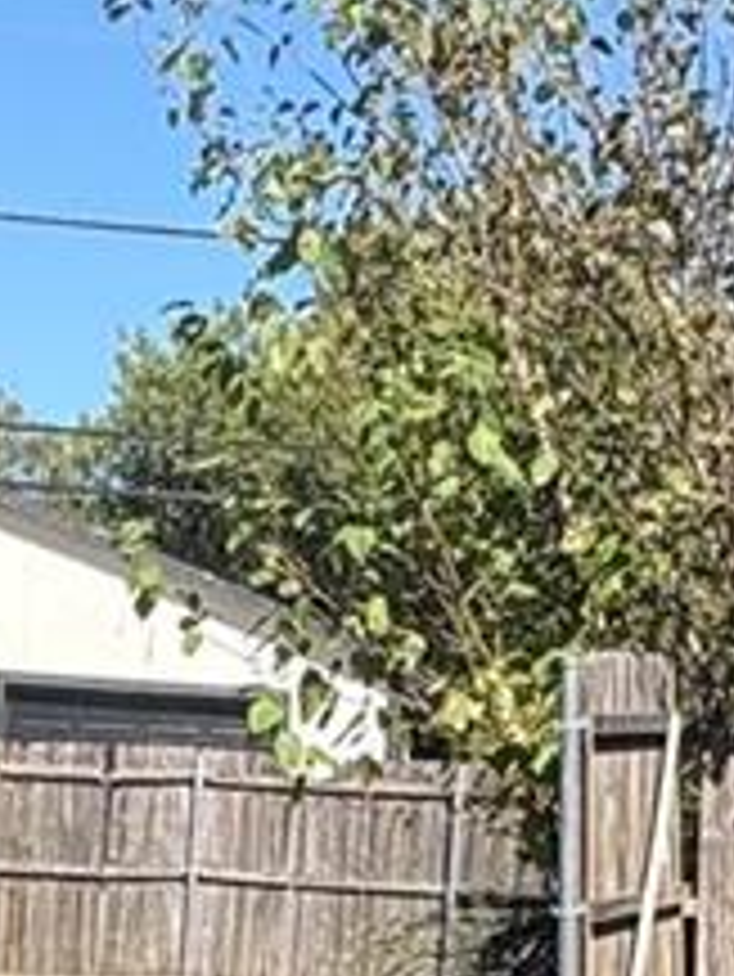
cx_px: 311
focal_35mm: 99
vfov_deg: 18.7
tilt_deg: -8.2
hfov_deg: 14.9
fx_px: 2796
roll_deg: -1.9
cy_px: 1196
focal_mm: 2.22
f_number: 2.2
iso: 50
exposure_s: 1/1299
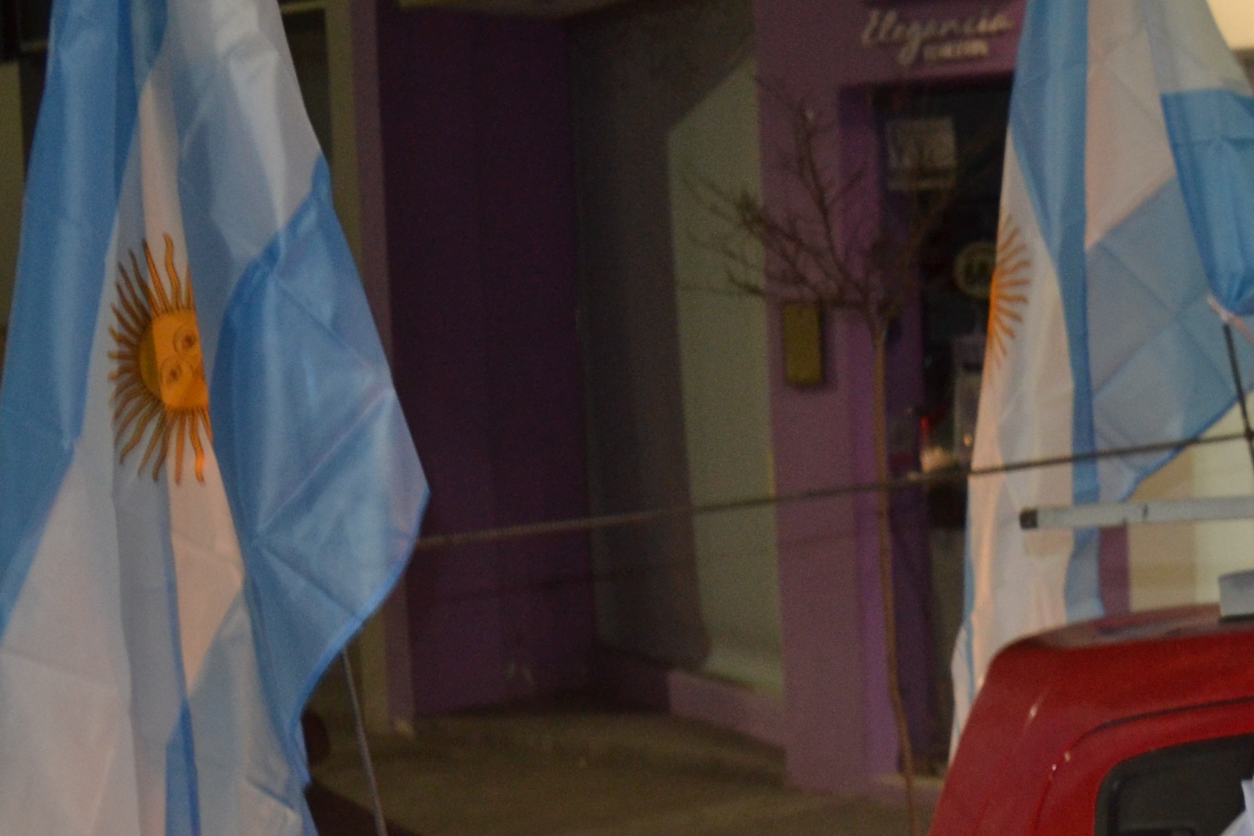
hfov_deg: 22.8
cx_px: 1645
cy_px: 706
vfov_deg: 17.1
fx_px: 2752
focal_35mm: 79
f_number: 3.8
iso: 560
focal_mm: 20
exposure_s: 1/60
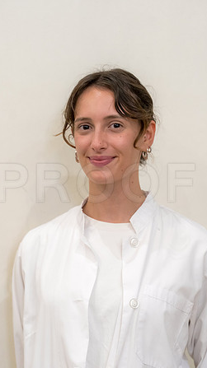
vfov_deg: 11.3
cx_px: 92
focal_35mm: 190
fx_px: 1856
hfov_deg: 6.4
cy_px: 184
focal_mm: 180
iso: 5000
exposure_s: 1/80
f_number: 4
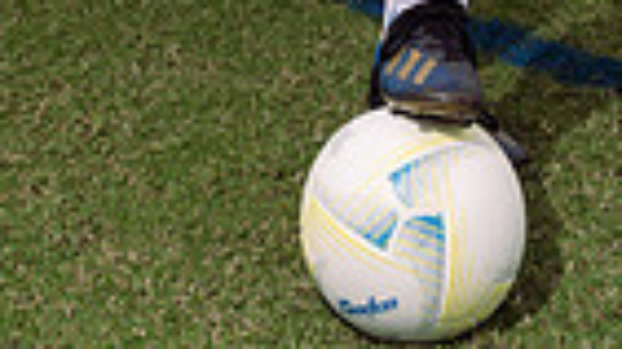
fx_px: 1928
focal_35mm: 117
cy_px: -530
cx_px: 348
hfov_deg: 18.3
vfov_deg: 9.1
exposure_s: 1/250
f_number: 7.1
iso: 160
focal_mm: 35
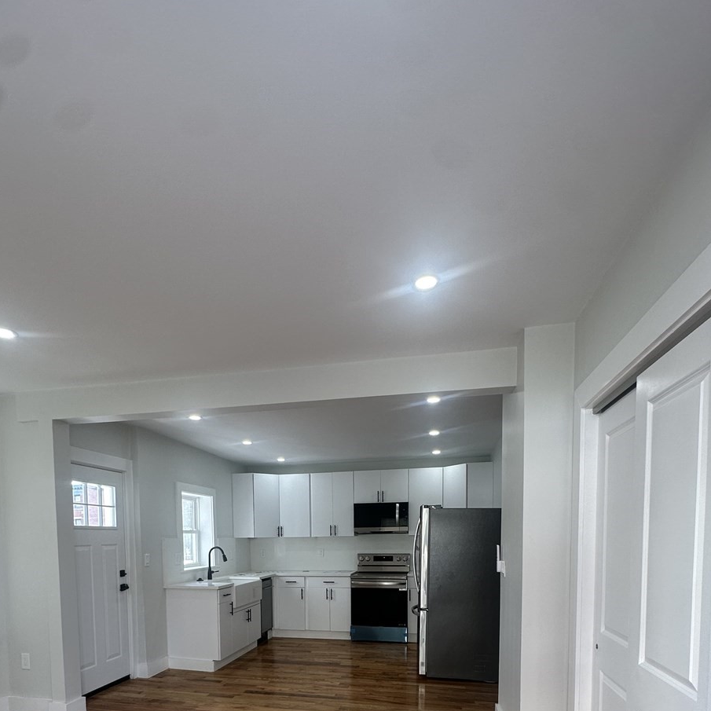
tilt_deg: -4.1
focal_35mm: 21
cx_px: 322
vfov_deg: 65.5
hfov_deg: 72.0
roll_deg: -0.3
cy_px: 571
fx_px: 488
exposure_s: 1/120
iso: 80
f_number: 2.2
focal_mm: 2.22
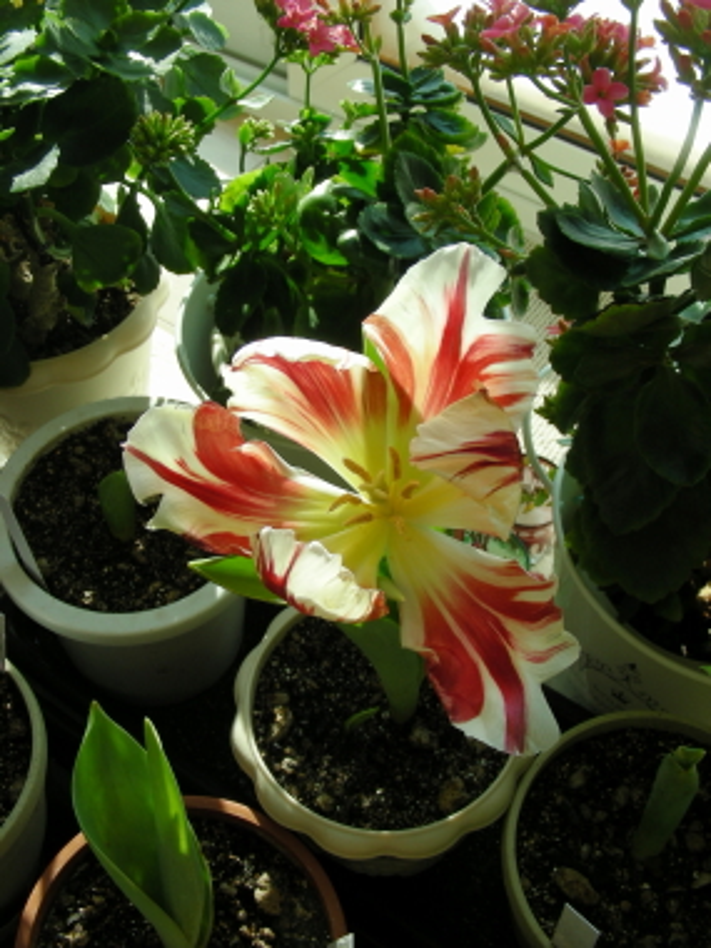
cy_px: 474
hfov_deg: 37.7
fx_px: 1041
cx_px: 356
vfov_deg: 49.0
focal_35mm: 38
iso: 50
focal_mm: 6.3
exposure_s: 1/114
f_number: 4
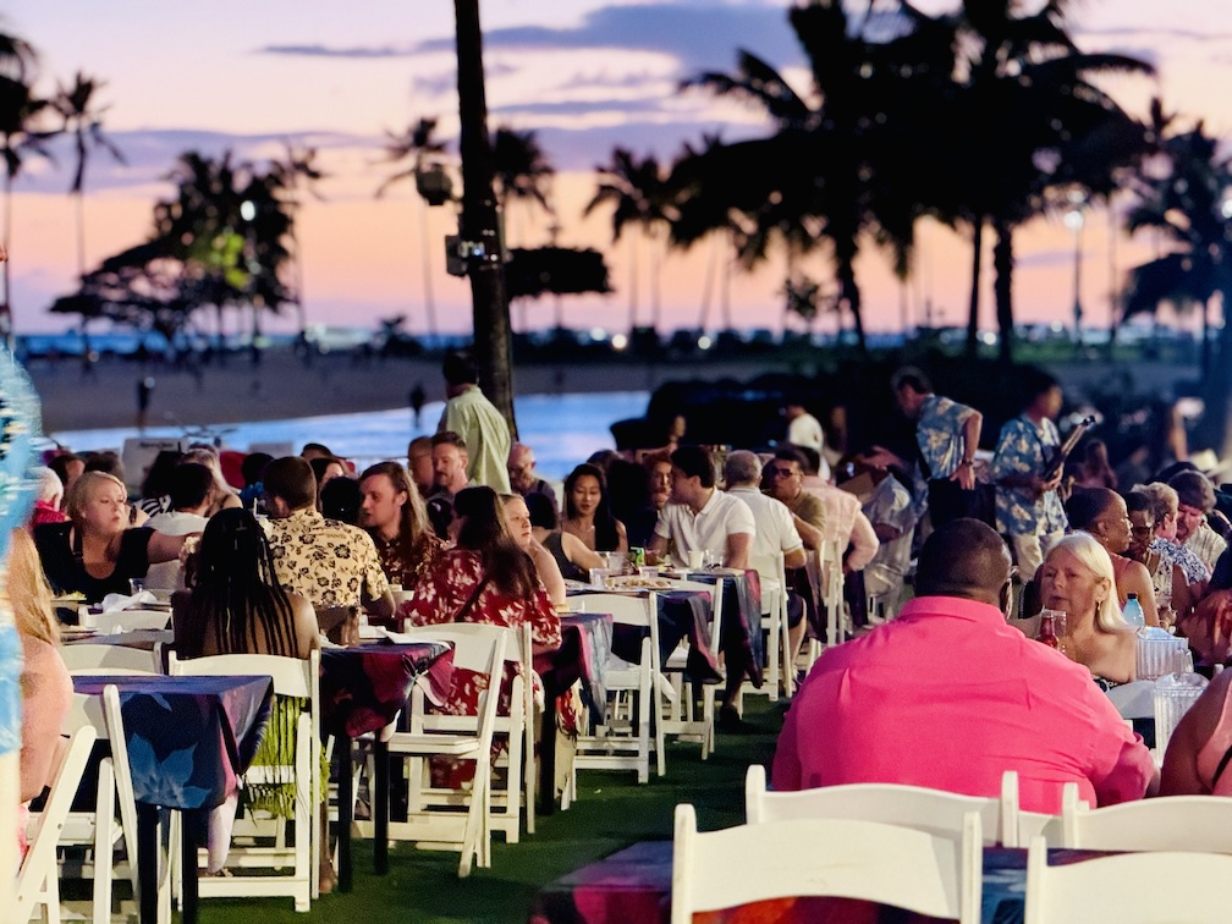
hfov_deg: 16.4
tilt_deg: -1.5
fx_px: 4271
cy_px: 462
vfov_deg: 12.3
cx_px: 616
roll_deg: +0.1
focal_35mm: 120
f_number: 2.8
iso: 2000
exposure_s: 1/20
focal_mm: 15.66
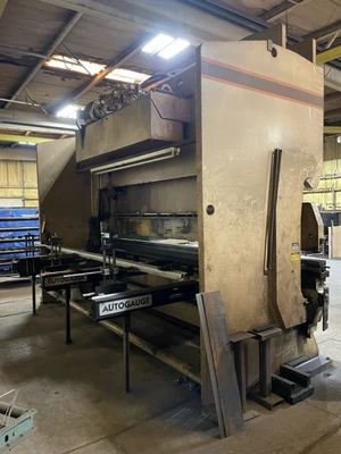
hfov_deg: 53.1
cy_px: 227
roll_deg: +1.6
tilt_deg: -2.8
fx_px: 341
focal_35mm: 26
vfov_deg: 67.3
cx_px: 170
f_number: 1.6
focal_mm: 4.2
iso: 500
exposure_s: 1/30
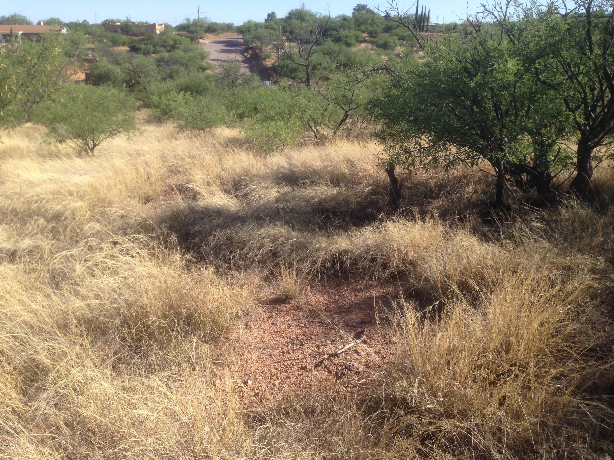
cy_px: 230
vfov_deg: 42.9
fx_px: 585
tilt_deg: -18.7
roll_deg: +0.6
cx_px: 307
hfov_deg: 55.4
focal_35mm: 33
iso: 50
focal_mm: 4.12
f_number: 2.4
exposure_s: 1/889
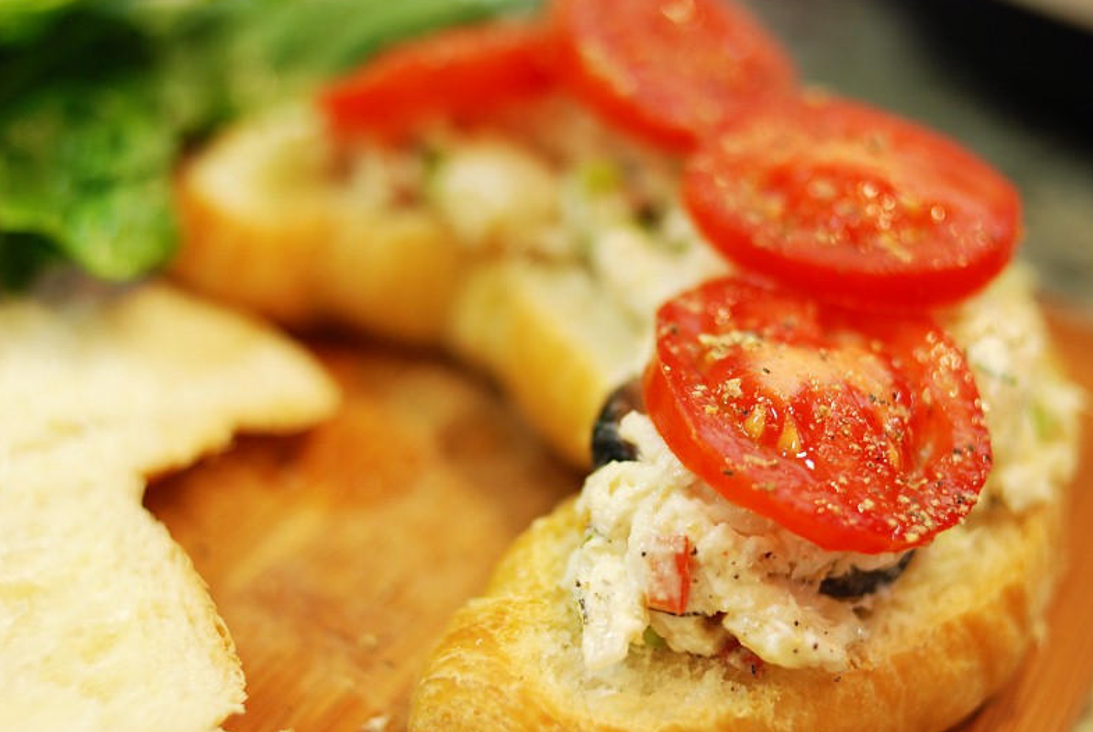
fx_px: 1627
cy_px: 365
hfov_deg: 37.1
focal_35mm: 54
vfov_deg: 25.4
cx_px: 540
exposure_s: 1/30
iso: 400
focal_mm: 35
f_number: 2.5
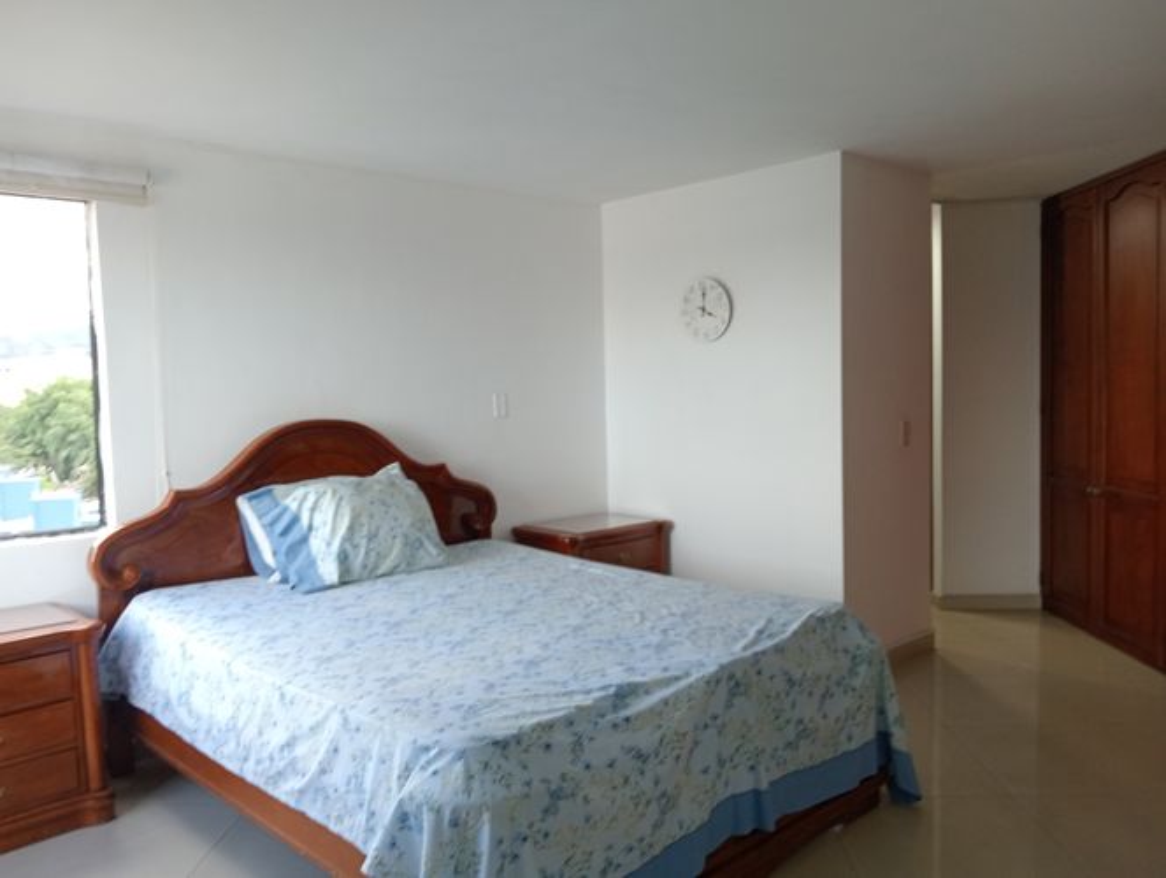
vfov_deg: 49.9
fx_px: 945
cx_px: 583
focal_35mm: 28
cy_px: 439
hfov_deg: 63.4
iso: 125
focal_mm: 3.98
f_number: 1.8
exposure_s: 1/30
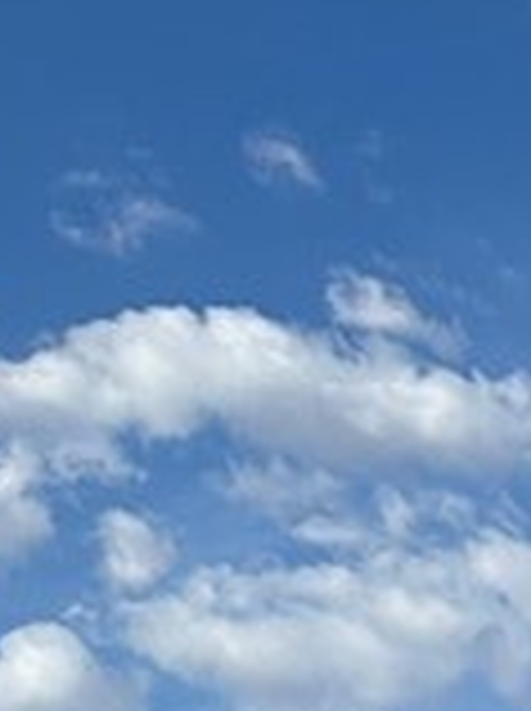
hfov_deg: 7.5
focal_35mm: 169
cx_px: 1665
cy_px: 2146
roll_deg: -2.1
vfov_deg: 9.3
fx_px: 3466
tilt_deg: -4.8
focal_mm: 5.7
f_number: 1.5
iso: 50
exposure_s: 1/4630
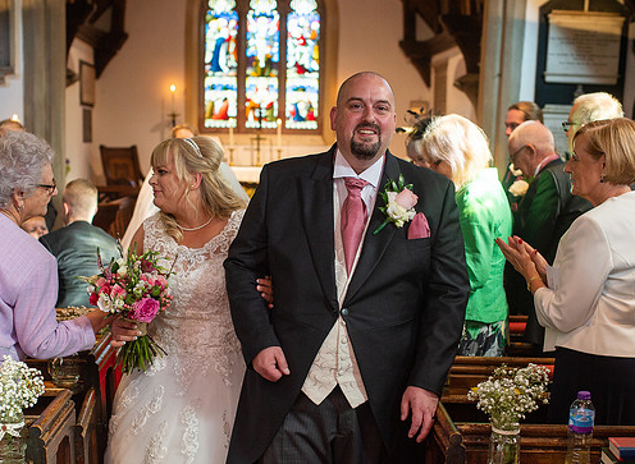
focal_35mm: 56
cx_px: 309
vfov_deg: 25.6
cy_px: 293
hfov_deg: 34.6
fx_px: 1018
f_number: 2.8
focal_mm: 35
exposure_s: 1/125
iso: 400
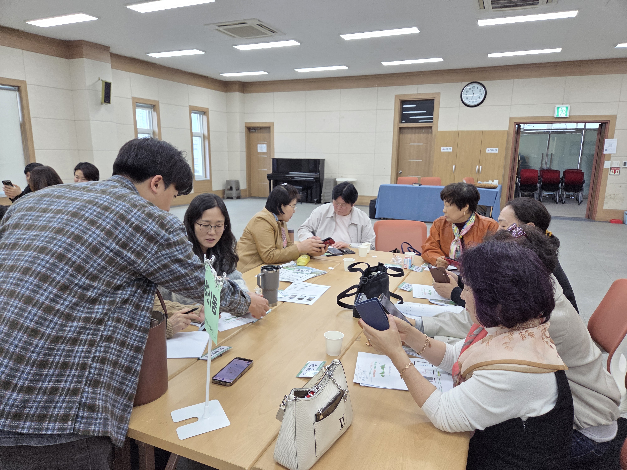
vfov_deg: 58.9
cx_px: 314
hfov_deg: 73.9
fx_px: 417
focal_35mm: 23
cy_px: 235
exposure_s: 1/180
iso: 125
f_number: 1.8
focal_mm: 5.4
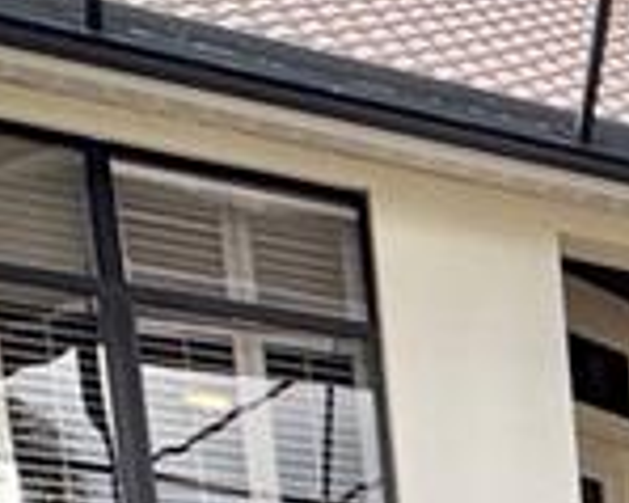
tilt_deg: -11.7
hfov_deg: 13.1
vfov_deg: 13.0
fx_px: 1749
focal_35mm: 94
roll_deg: -1.2
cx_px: 1651
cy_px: 1150
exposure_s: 1/243
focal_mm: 2.22
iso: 40
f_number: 2.2
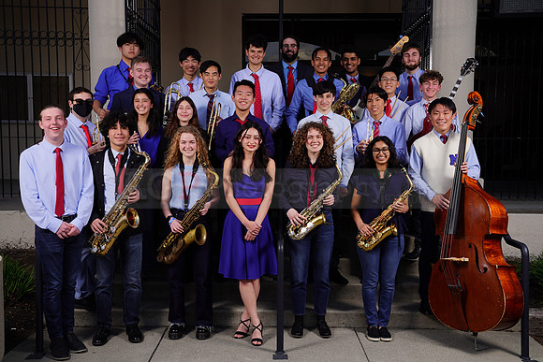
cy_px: 181
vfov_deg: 34.2
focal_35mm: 39
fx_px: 588
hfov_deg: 49.5
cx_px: 272
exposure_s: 1/200
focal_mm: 39
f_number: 8
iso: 100
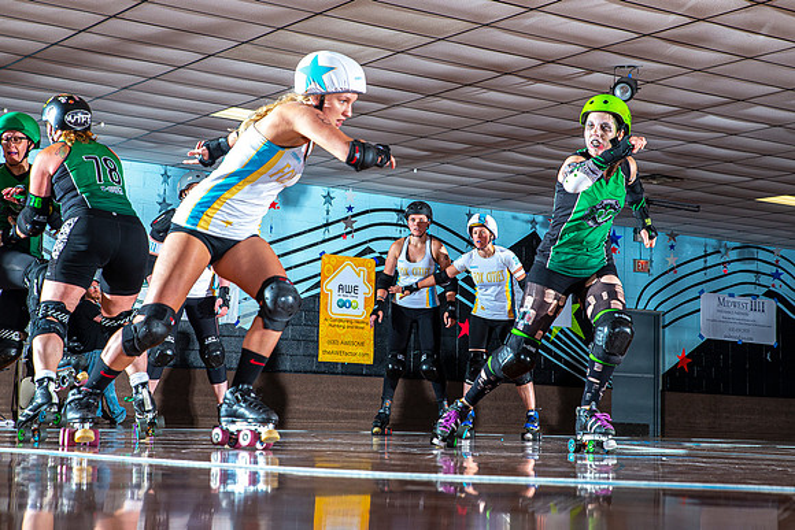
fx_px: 1511
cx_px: 416
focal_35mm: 68
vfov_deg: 19.9
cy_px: 250
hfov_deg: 29.5
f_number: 8
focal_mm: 60
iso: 640
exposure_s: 1/160
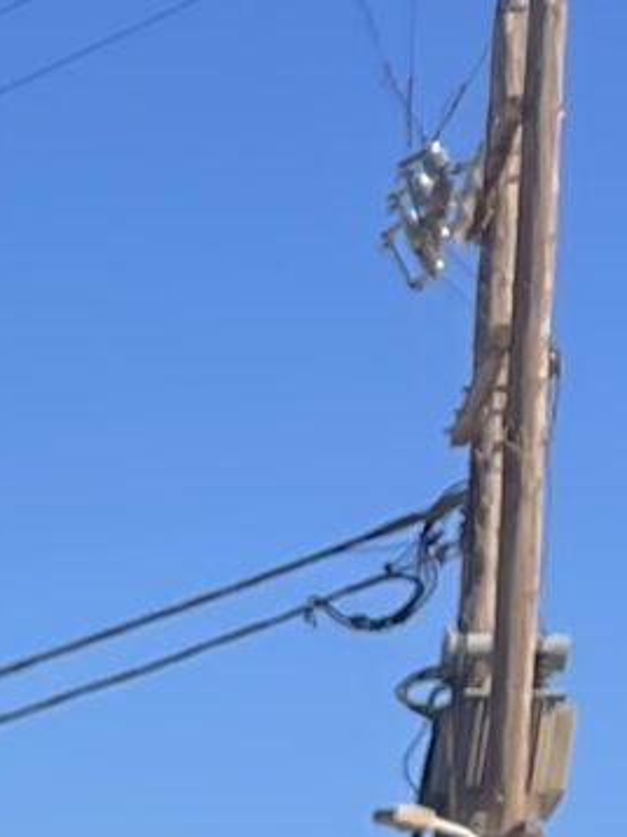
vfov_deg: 8.3
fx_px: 4328
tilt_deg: -14.7
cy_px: 2937
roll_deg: +0.4
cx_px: -1483
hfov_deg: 7.1
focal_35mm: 179
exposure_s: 1/2336
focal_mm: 5.1
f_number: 1.6
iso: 32
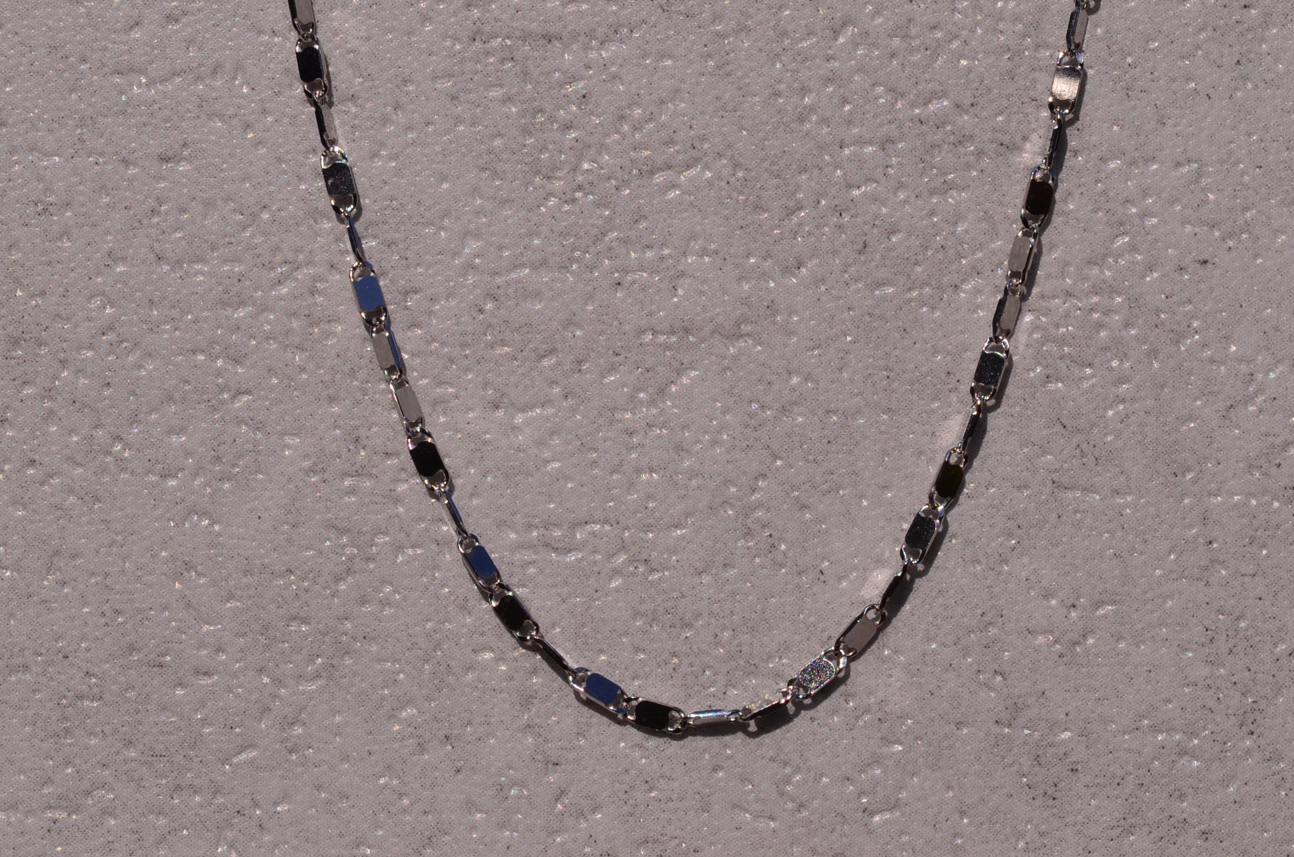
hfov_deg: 13.1
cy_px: 428
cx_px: 647
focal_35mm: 158
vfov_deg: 8.7
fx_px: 5650
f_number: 22
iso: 125
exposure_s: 1/320
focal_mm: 105
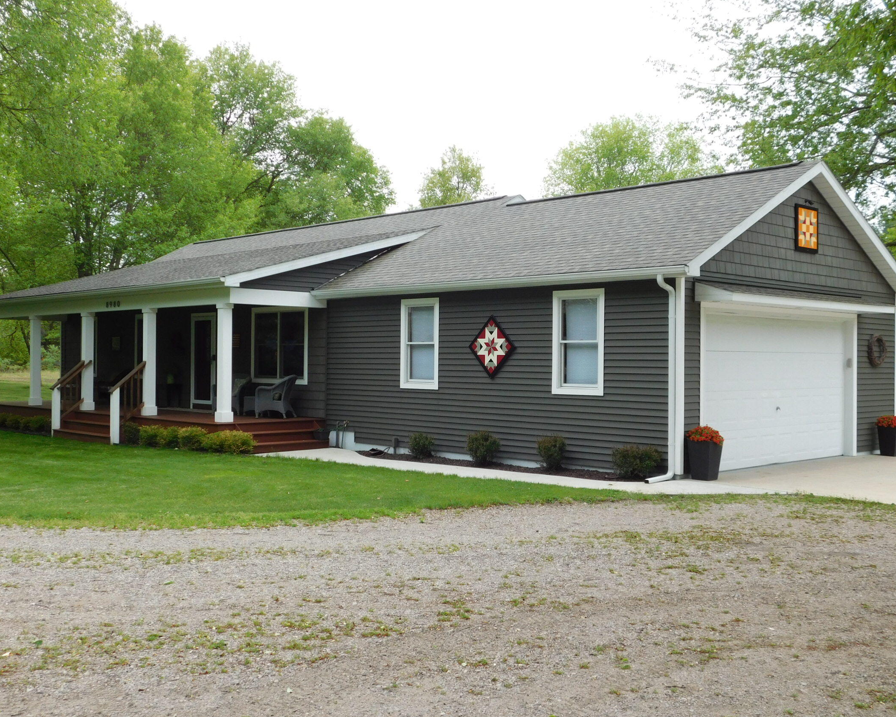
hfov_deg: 47.9
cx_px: 469
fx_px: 1008
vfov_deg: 39.2
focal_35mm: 38
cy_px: 356
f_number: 3.5
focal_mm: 6.3
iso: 125
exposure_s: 1/400
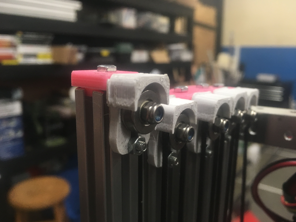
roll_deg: -1.5
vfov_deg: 48.2
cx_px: 148
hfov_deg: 61.7
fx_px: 248
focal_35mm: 29
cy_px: 111
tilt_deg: -12.5
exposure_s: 1/30
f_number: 2.2
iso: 40
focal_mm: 4.15
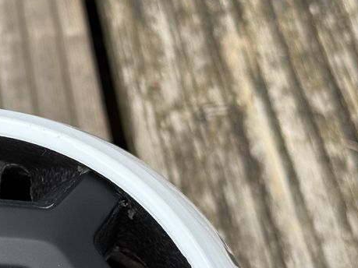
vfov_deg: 11.0
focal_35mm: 134
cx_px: -55
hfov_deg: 14.3
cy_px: 181
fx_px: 1385
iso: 64
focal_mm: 6.76
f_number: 1.78
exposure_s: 1/593
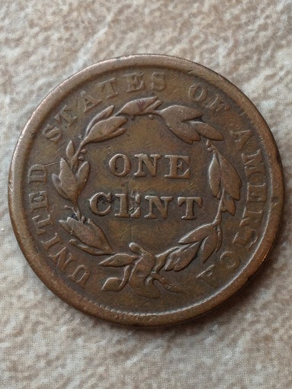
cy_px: 194
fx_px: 393
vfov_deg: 52.6
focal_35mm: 35
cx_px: 146
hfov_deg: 40.7
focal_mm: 4.28
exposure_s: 1/30
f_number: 2.4
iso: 50
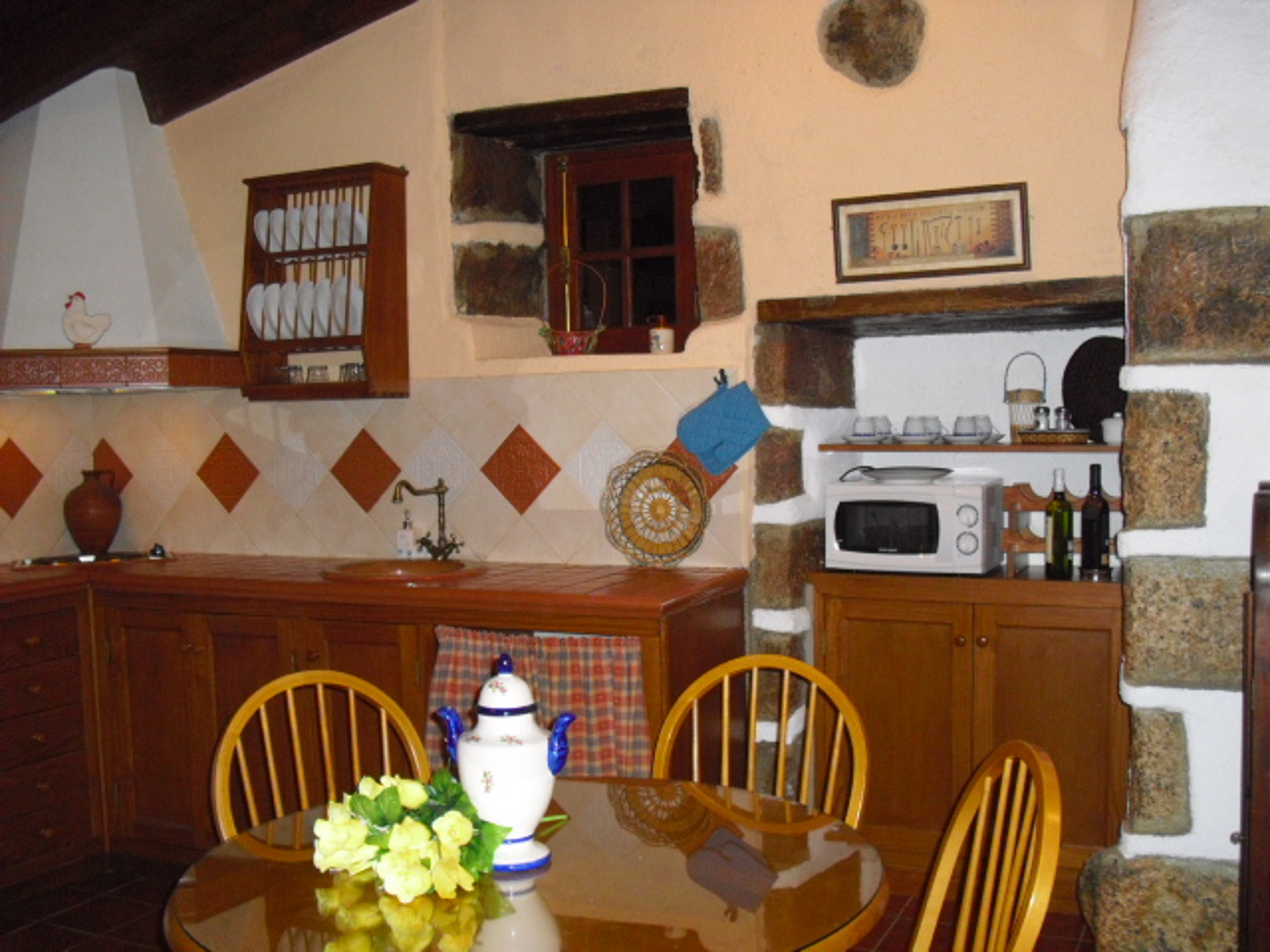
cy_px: 476
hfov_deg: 49.0
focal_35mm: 38
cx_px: 635
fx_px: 1394
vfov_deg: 37.7
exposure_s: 1/60
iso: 400
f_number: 2.8
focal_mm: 6.2
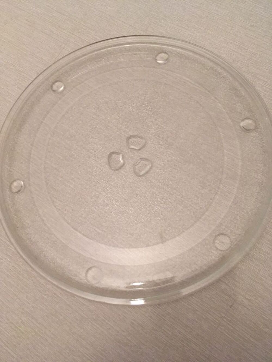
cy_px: 181
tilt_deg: -71.3
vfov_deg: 61.7
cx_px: 136
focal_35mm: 29
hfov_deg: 48.2
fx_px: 304
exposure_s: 1/25
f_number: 2.2
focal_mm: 4.15
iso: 200
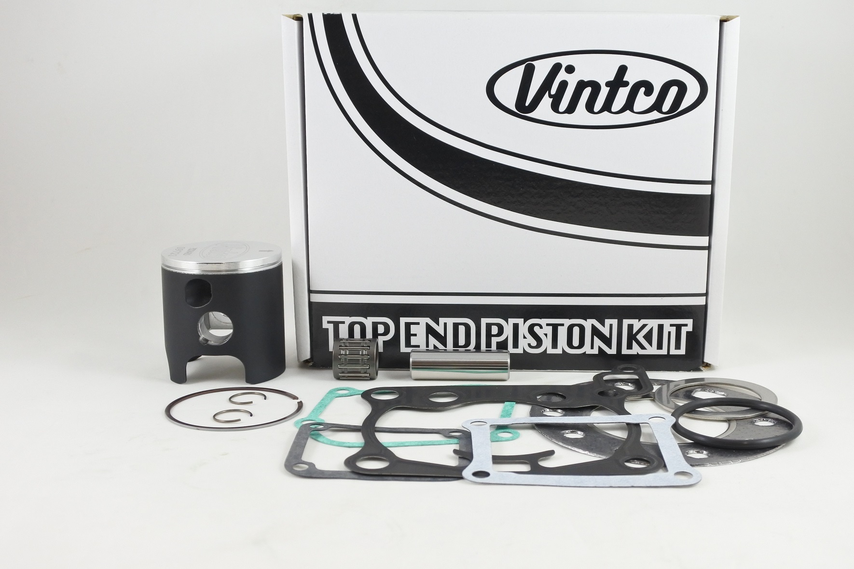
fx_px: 901
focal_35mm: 38
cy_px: 284
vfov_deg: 35.1
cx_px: 427
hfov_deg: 50.7
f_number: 4
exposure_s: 1/125
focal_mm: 14.3
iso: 560
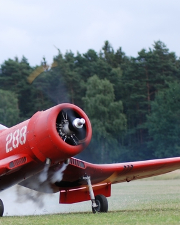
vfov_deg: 8.2
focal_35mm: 235
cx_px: 19
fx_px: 1565
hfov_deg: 6.6
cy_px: 152
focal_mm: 75
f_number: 4.5
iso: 200
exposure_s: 1/320
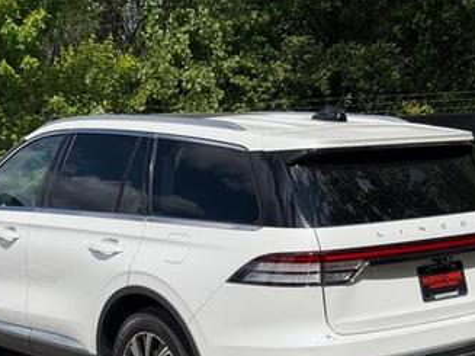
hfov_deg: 26.3
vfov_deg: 19.7
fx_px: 1015
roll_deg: +1.1
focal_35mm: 74
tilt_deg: -8.1
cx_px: 211
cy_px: 272
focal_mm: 6.76
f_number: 1.78
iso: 80
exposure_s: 1/9901
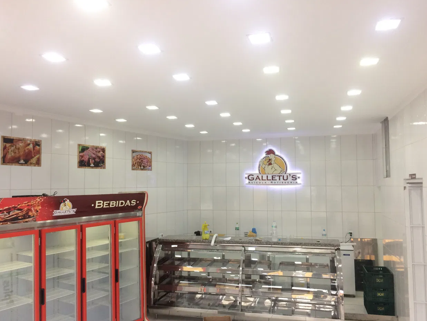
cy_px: 165
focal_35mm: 30
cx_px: 215
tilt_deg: +0.6
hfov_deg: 60.0
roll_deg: -0.3
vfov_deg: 46.8
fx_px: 370
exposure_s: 1/30
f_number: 2.2
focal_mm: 4.15
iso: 32
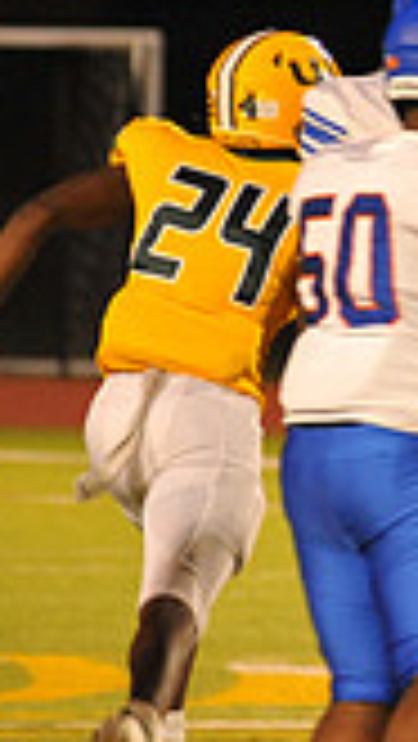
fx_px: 14500
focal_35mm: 737
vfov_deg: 2.9
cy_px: 297
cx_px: 1056
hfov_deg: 1.6
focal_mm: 200
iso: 3200
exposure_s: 1/160
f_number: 4.5
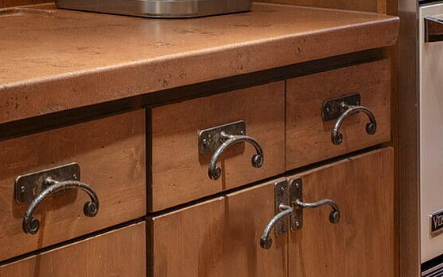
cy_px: -146
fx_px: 1292
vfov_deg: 11.7
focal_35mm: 107
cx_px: -36
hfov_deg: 18.7
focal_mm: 21
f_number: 7.1
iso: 200
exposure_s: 1/1.25
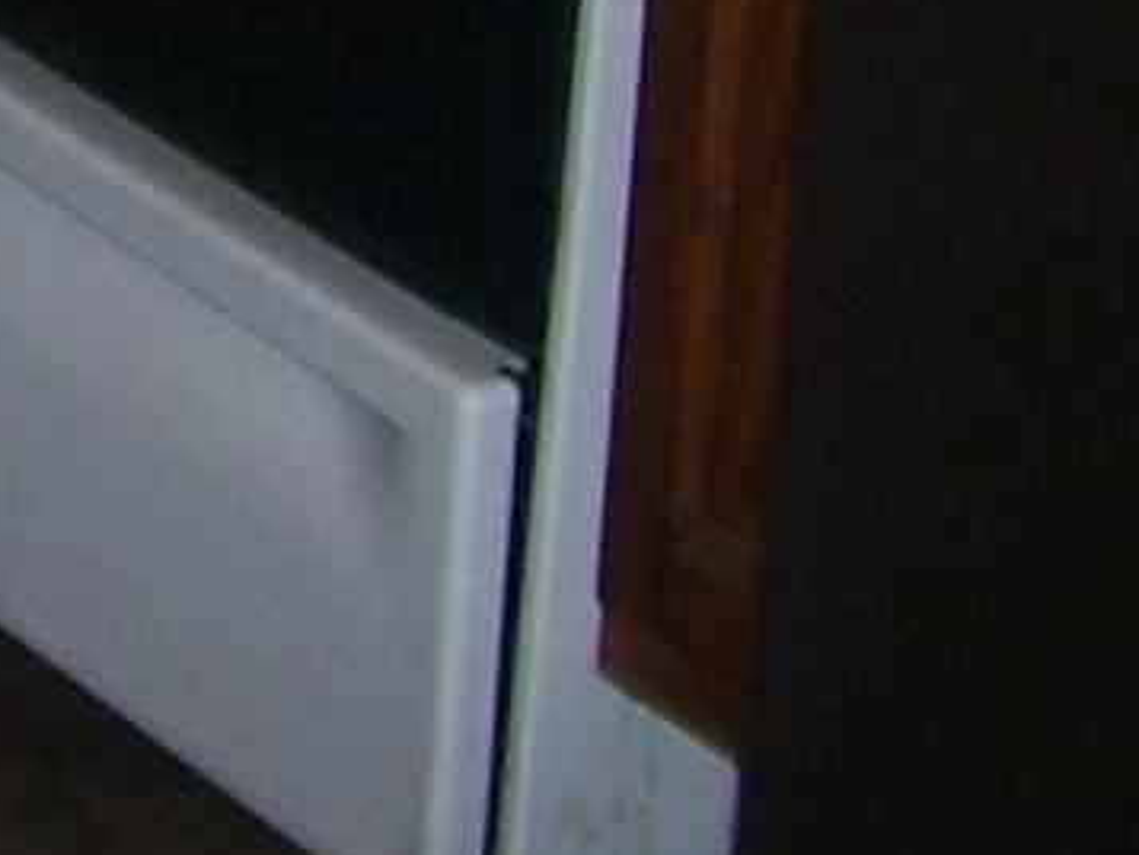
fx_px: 8788
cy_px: -1889
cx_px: -1940
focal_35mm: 267
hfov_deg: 6.9
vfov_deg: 5.2
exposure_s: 1/60
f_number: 2.7
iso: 80
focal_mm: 6
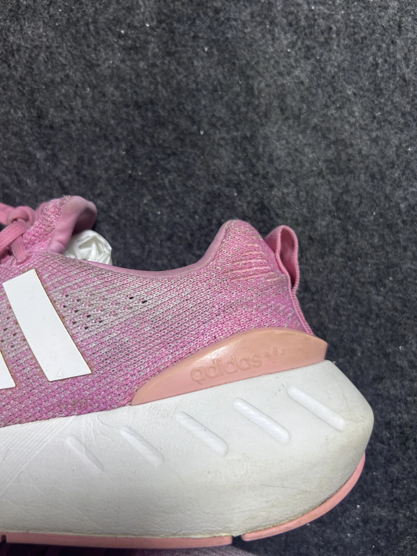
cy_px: 278
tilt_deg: -65.7
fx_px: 418
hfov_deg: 53.1
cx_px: 208
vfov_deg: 67.3
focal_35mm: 26
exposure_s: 1/50
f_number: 1.5
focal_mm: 5.7
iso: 125
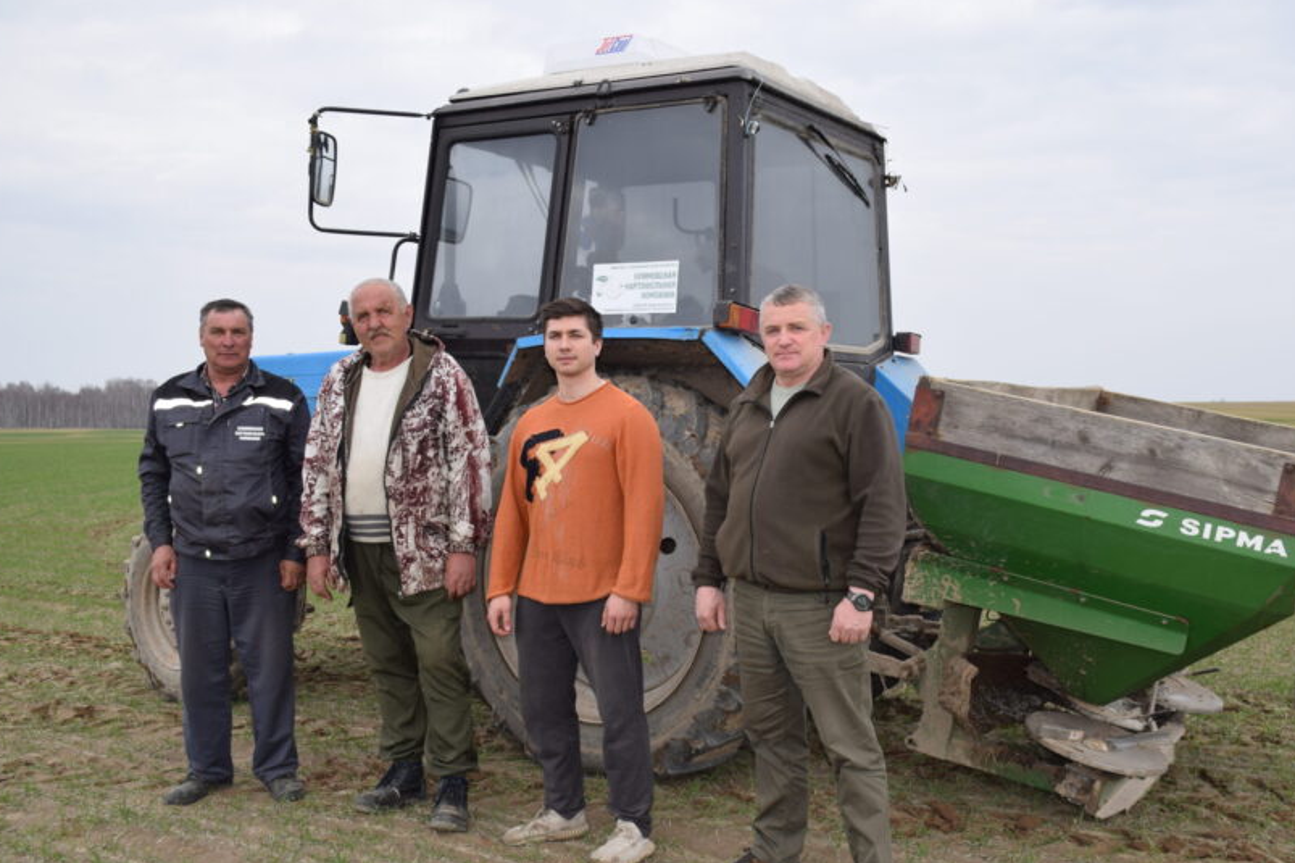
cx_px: 702
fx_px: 1331
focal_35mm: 37
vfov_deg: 35.9
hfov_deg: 51.8
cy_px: 476
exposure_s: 1/200
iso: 100
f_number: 7.1
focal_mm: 22
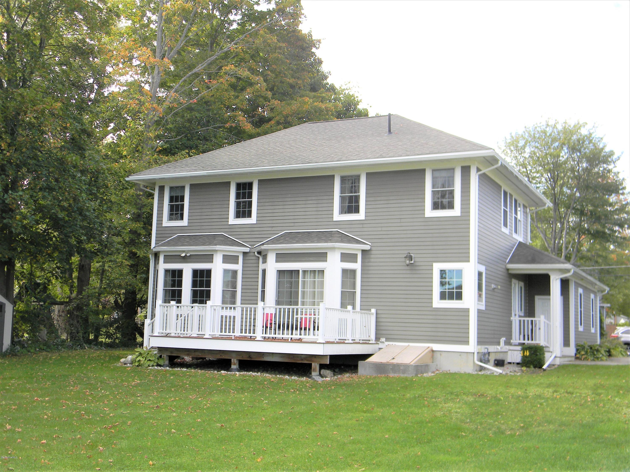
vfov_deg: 35.1
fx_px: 746
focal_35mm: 41
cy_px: 236
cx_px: 315
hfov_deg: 45.8
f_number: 3.8
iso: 80
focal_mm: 7.3
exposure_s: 1/168
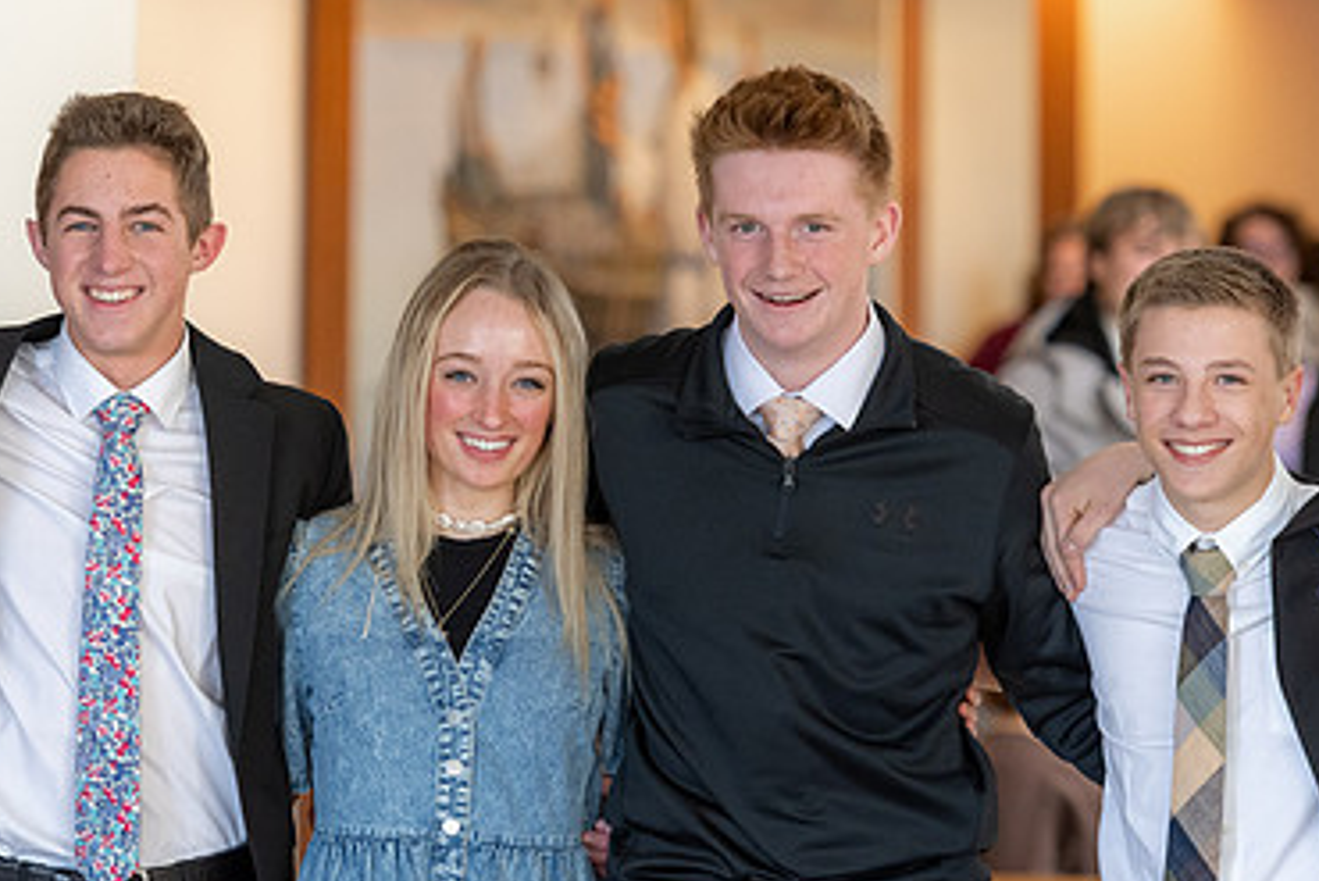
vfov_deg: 5.9
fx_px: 8540
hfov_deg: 8.8
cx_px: 530
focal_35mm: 233
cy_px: 548
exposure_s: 1/250
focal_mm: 135
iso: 1000
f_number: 2.8
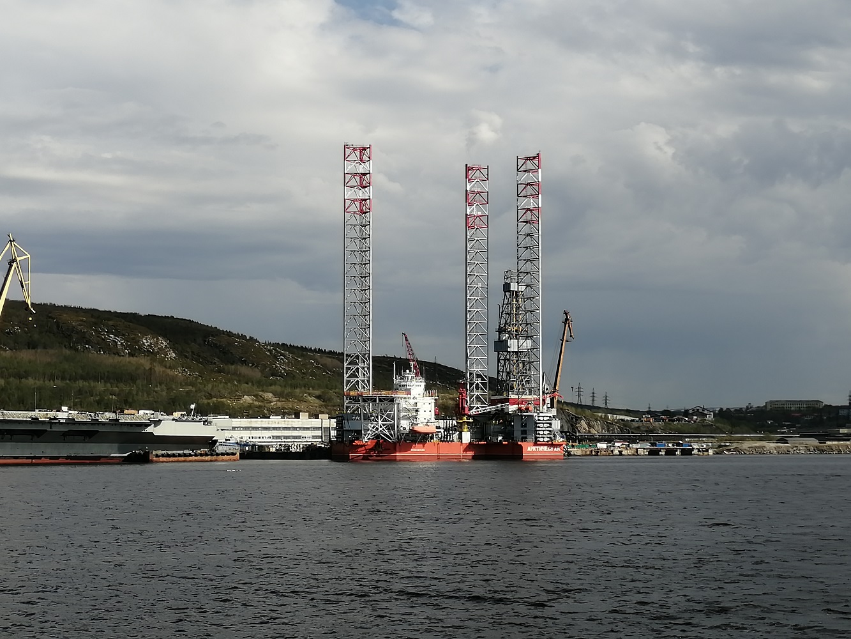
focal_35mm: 63
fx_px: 1549
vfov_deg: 23.3
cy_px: 320
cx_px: 426
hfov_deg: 30.7
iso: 50
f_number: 1.8
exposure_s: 1/2353
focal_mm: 3.96
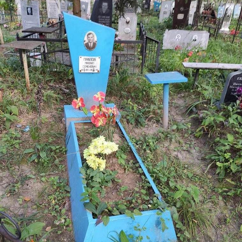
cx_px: 117
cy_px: 120
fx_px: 245
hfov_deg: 52.5
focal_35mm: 31
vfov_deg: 52.5
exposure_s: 1/50
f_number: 1.75
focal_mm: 4.77
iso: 164
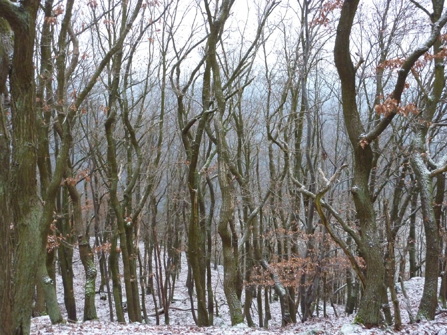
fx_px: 517
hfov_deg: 46.8
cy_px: 168
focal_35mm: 40
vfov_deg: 36.0
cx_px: 224
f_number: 3.6
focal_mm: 6.5
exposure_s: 1/30
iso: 400
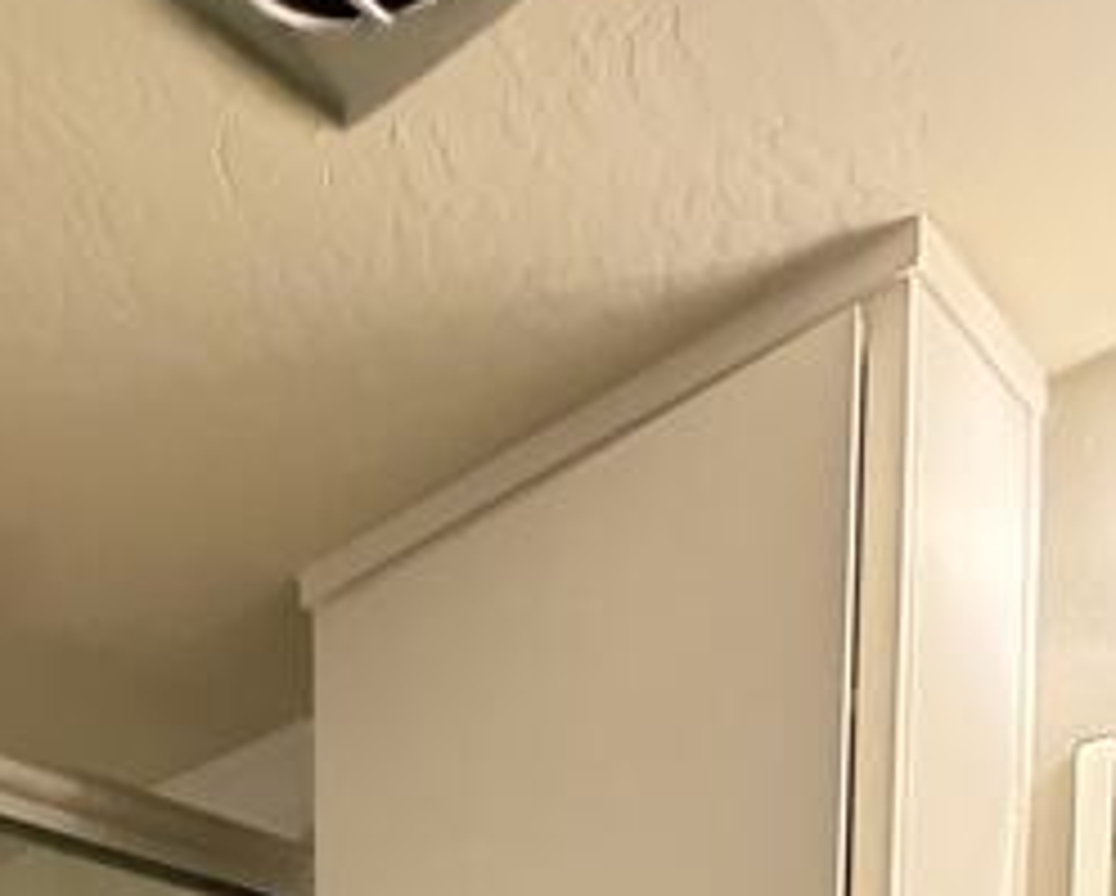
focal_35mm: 44
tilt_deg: -4.6
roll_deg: +0.9
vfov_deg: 23.1
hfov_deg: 39.9
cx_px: 189
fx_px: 1455
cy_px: 1517
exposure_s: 1/40
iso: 1000
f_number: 2.2
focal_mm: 2.22
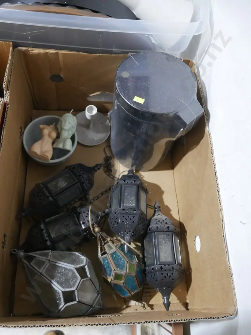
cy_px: 168
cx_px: 126
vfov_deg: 60.0
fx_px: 290
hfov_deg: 46.8
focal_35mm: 30
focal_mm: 15
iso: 3200
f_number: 3.6
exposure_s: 1/60
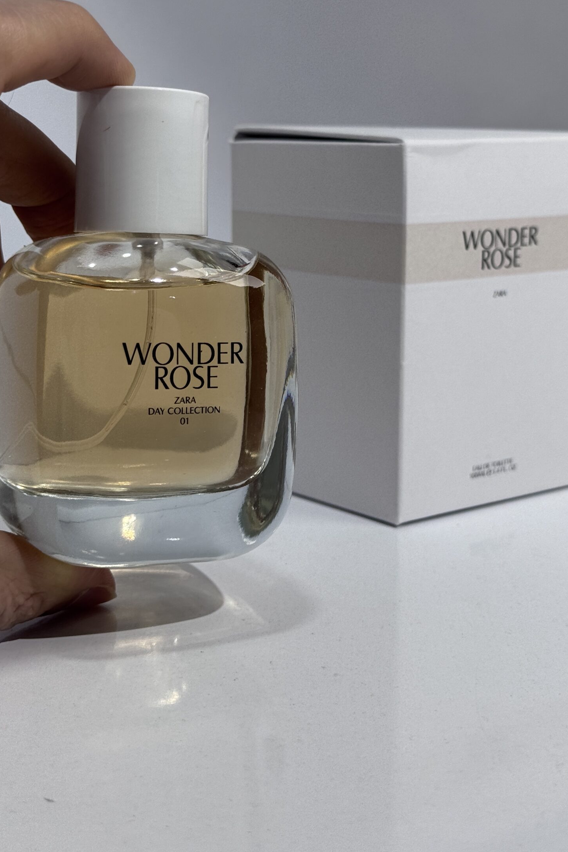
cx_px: 295
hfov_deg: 23.0
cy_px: 371
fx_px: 1396
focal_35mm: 59
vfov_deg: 33.9
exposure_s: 1/593
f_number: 1.78
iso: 64
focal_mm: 6.76
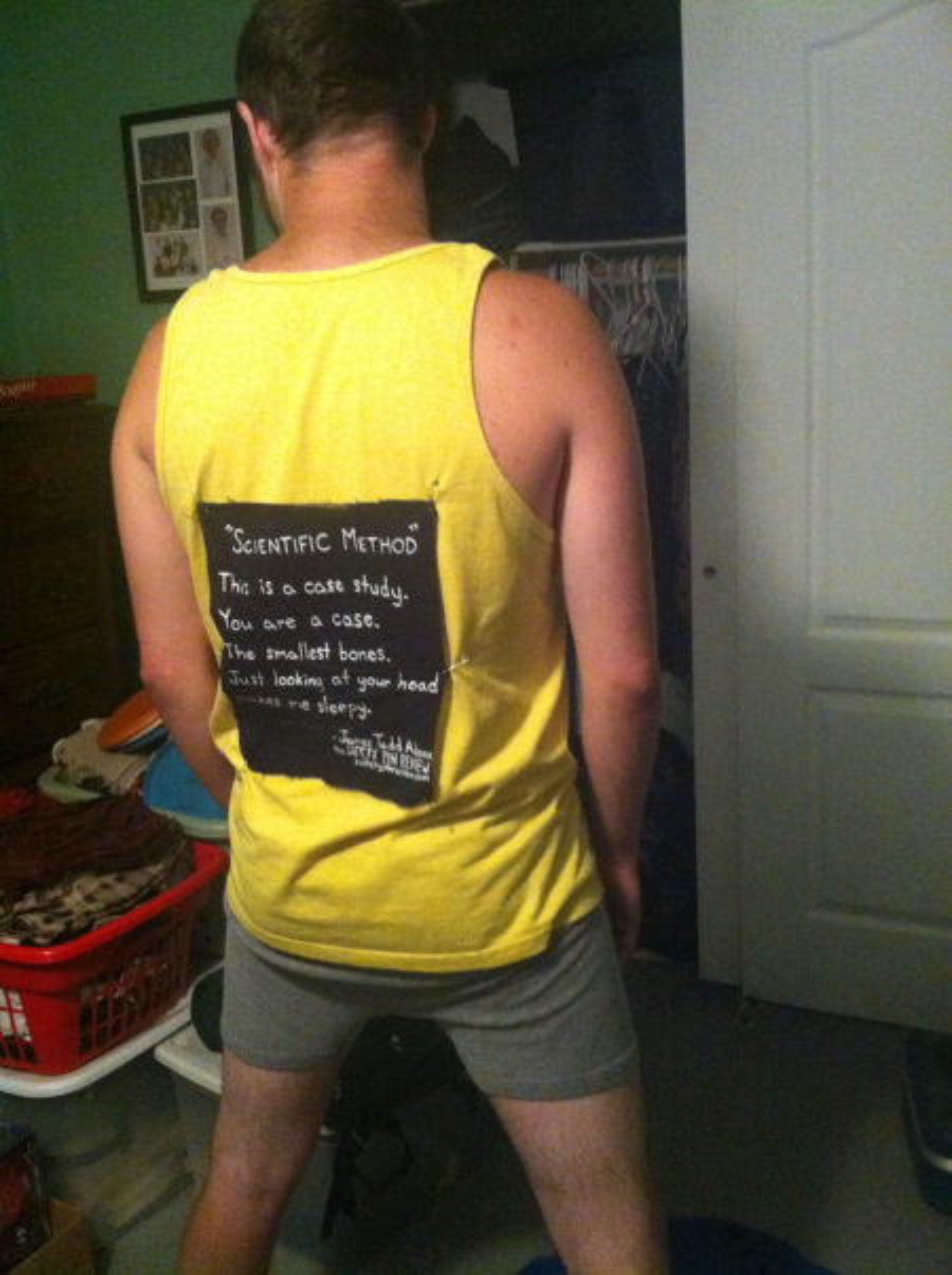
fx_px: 1288
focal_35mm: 35
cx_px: 476
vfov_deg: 52.7
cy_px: 638
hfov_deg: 40.6
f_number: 2.8
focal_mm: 3.85
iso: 800
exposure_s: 1/15
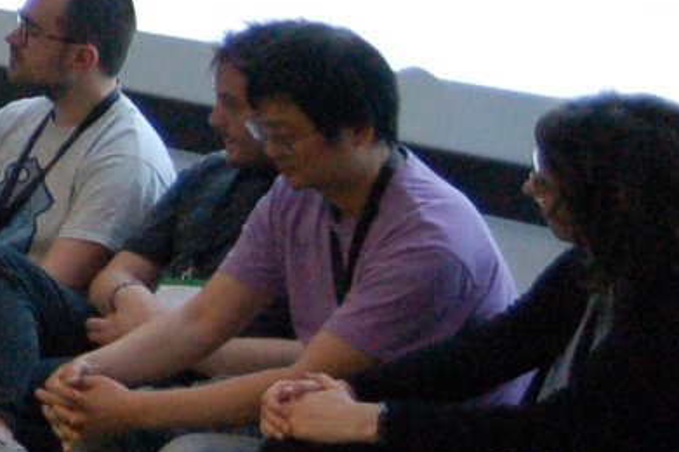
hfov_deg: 9.8
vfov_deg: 7.4
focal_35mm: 184
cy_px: -94
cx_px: -997
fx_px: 3467
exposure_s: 1/125
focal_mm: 24
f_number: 3.5
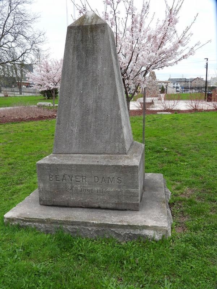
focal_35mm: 30
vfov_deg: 60.0
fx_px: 251
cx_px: 108
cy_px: 144
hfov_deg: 46.8
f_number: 3.2
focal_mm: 5.4
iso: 100
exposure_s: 1/400
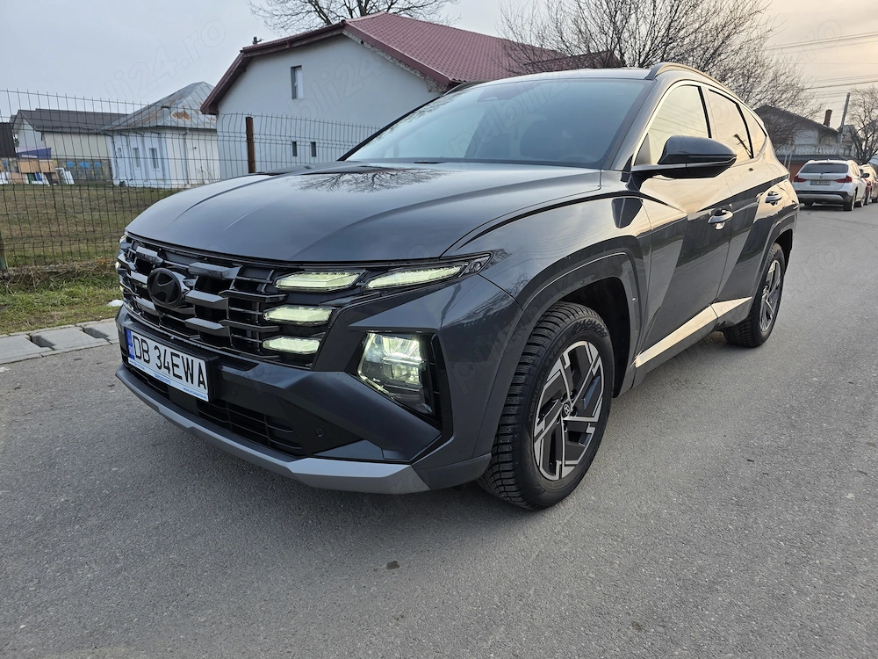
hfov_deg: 73.9
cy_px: 330
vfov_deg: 58.9
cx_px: 439
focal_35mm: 23
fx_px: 583
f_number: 1.7
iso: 25
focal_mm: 6.3
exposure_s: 1/60
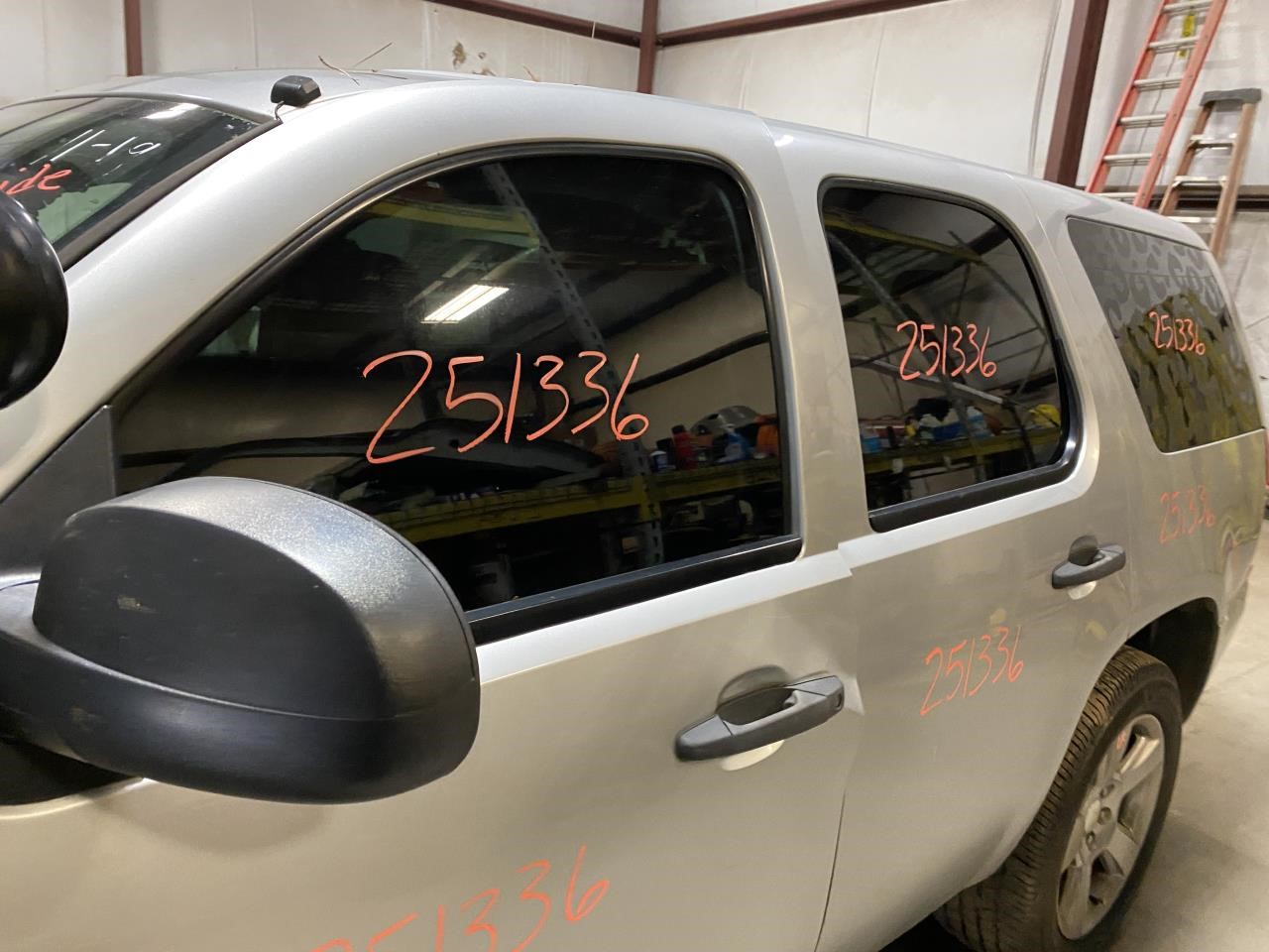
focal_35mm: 26
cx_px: 634
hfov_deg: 67.3
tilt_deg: -11.5
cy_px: 476
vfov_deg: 53.1
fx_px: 953
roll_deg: +0.7
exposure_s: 1/40
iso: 320
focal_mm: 4.25
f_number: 1.8
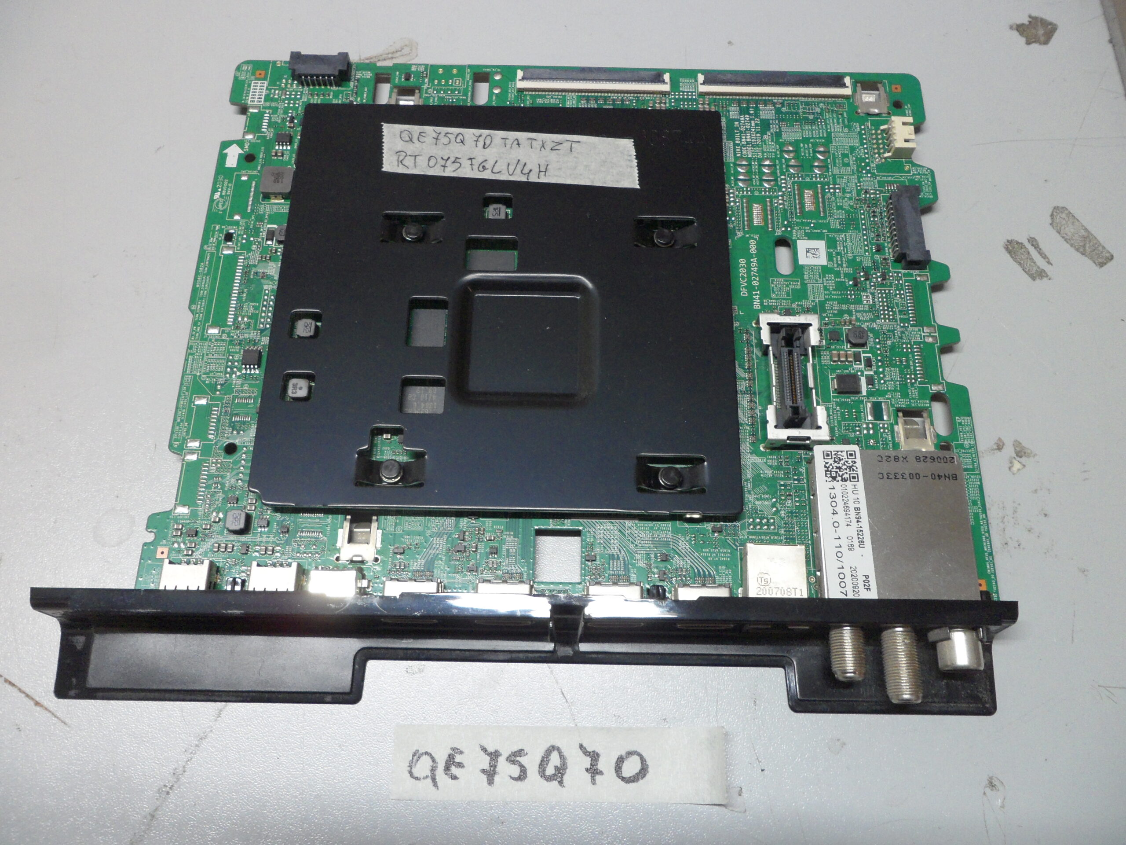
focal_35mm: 27
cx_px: 563
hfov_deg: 65.3
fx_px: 878
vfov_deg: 51.4
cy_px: 422
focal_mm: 4.9
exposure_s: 1/15
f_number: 3.5
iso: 200
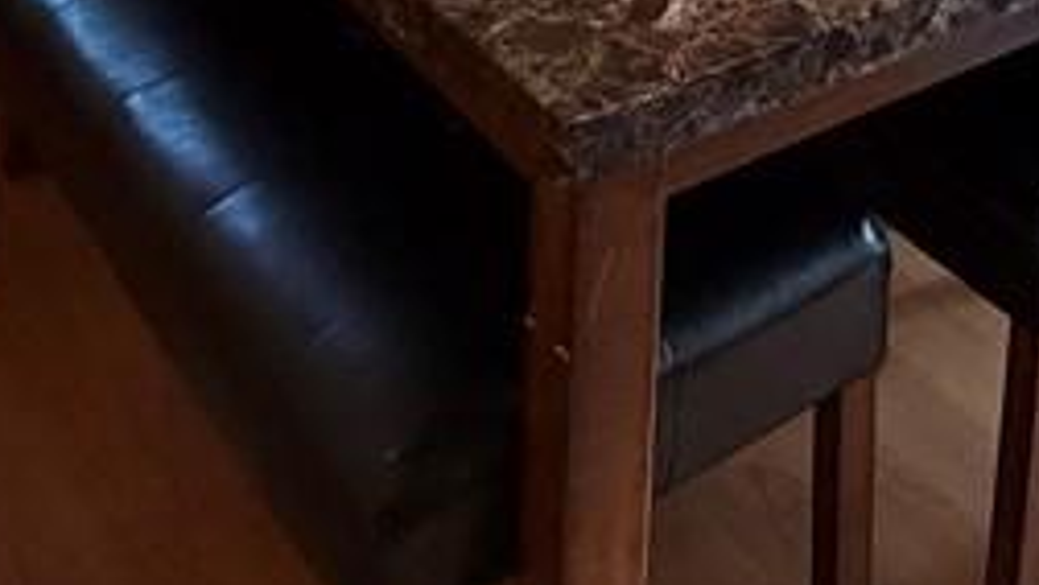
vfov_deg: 14.9
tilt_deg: -5.6
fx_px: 1709
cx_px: 1196
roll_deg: -3.9
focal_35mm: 62
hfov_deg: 29.7
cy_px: -676
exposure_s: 1/60
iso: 250
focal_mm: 2.22
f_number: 2.2
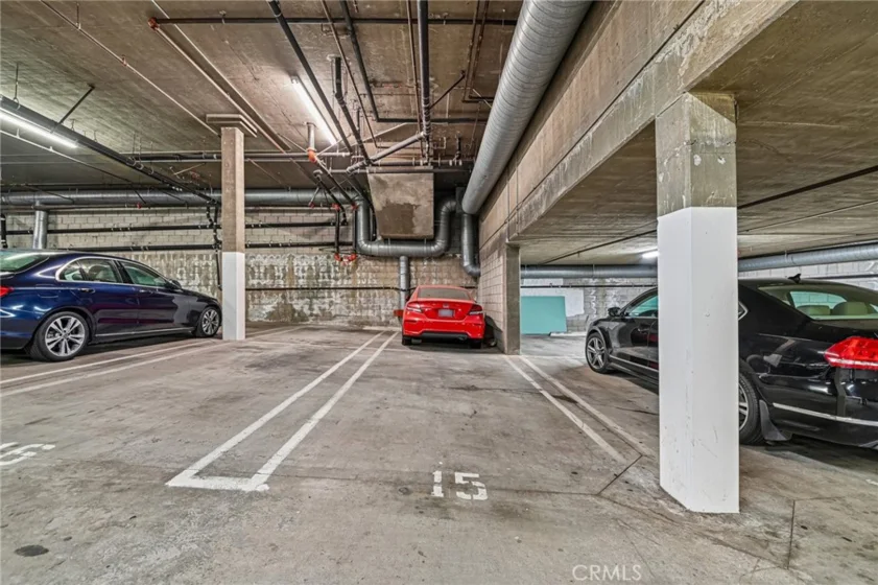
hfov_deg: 100.4
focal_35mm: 15
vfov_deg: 77.3
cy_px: 292
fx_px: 366
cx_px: 439
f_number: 8
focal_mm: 15
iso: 250
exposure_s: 1.3
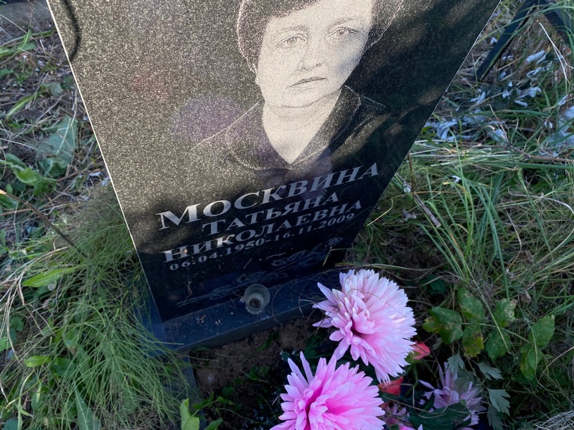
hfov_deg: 67.3
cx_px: 287
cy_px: 215
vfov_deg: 53.1
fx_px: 431
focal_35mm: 26
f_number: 1.8
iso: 32
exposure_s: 1/1124
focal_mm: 4.25
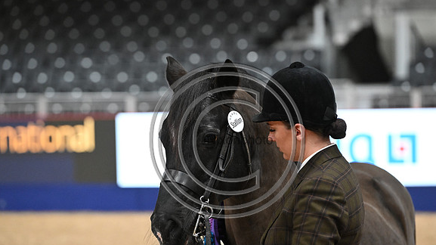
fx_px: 2253
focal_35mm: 195
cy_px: 130
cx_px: 218
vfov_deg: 6.2
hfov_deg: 11.1
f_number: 4.5
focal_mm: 185
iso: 6400
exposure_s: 1/500
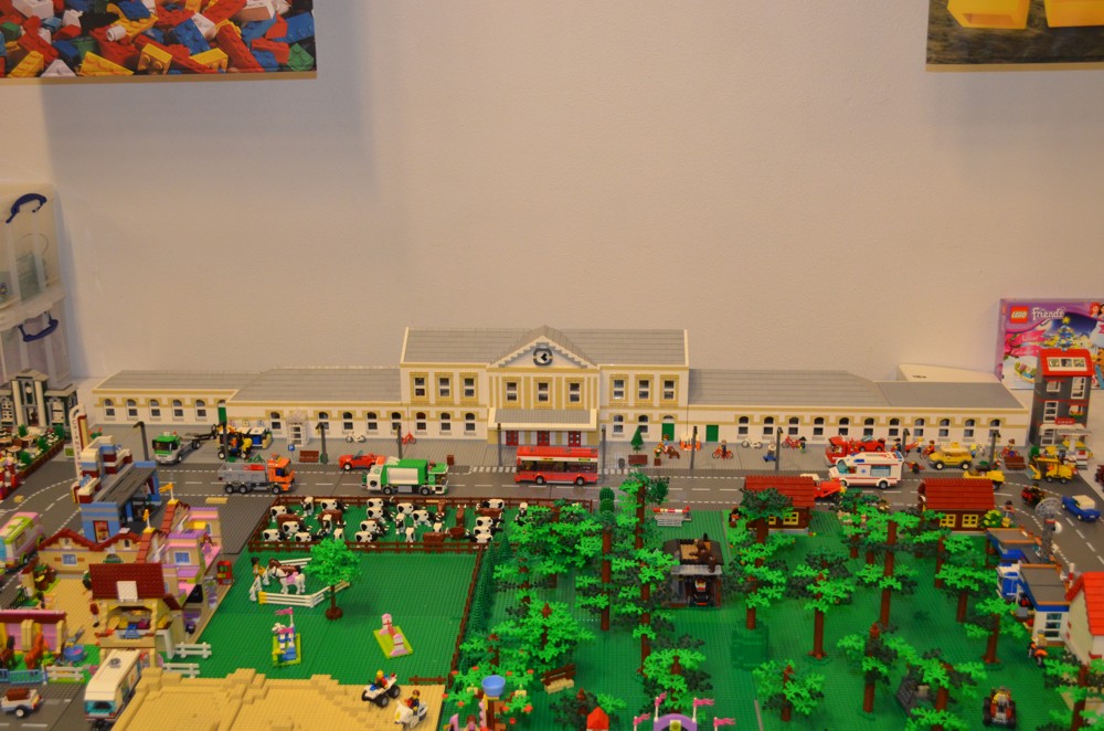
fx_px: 1193
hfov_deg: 49.6
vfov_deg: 34.1
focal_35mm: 39
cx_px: 552
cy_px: 366
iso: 1100
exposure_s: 1/60
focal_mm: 26
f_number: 4.2
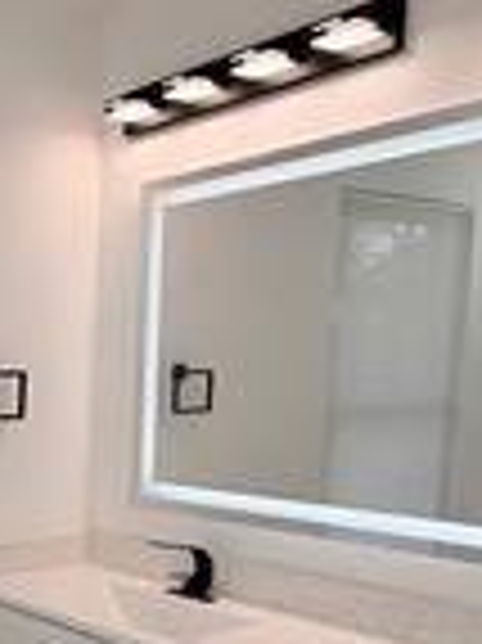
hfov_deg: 25.0
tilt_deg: -5.3
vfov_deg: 39.6
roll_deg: +0.5
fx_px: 874
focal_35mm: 47
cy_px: 468
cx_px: -203
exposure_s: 1/288
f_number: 2.2
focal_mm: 2.22
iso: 50
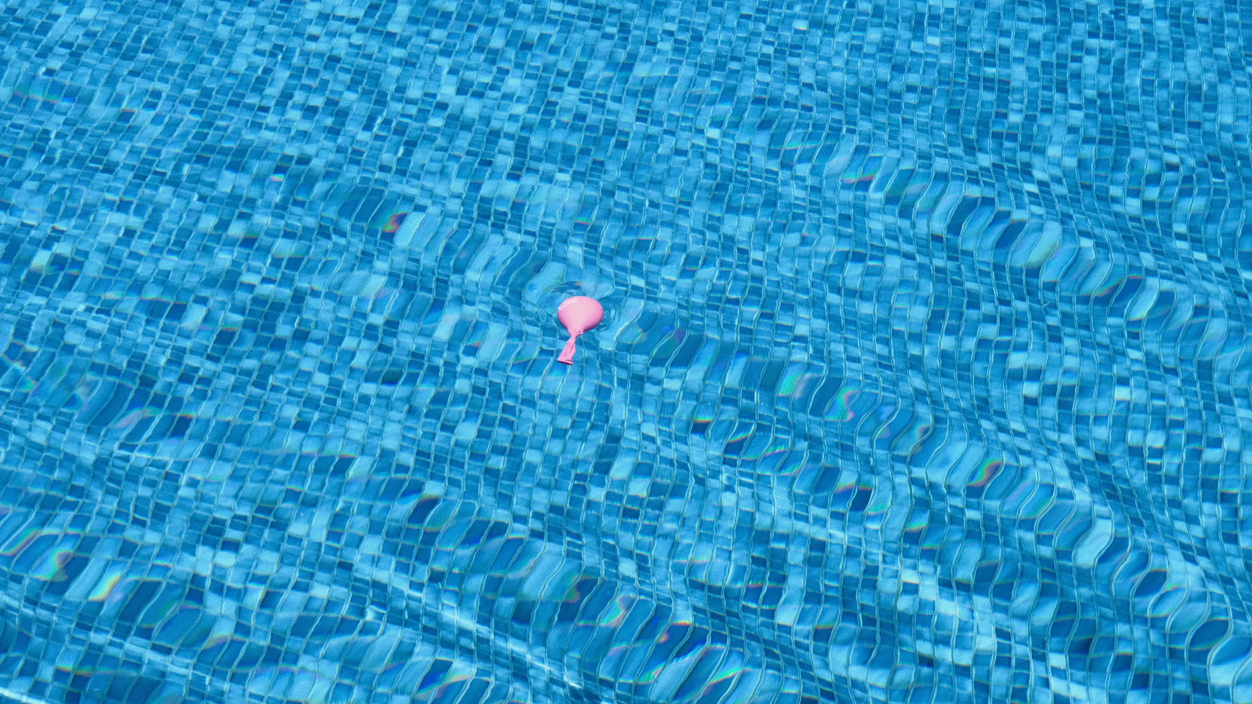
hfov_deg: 32.3
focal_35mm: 65
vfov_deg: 18.5
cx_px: 578
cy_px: 316
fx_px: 2158
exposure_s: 1/1500
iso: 3200
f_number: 16
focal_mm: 32.5
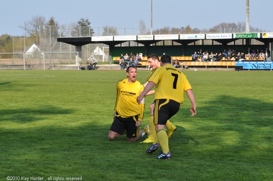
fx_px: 795
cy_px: 90
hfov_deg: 19.5
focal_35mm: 105
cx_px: 136
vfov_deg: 13.0
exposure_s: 1/1000
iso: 800
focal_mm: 70
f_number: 8
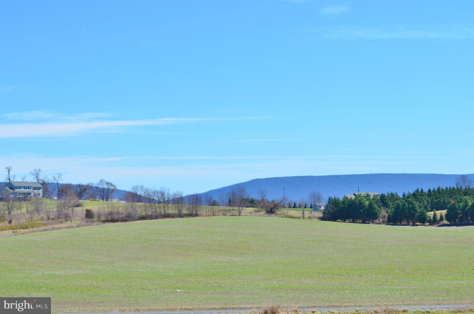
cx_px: 237
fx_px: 985
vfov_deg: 18.1
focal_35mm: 75
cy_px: 157
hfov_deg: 27.0
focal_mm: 50
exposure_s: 1/125
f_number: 11
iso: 110
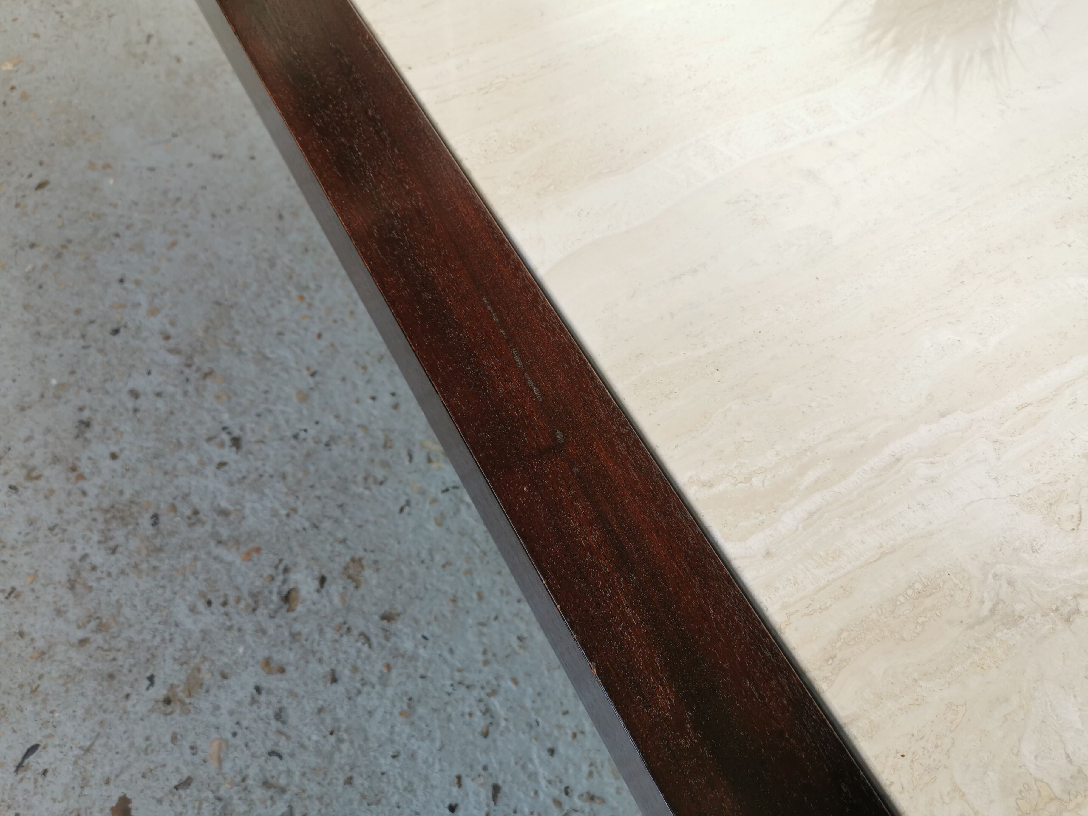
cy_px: 408
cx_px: 544
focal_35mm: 27
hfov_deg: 65.3
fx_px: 849
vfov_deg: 51.4
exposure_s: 1/166
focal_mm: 5.58
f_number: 1.8
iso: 50
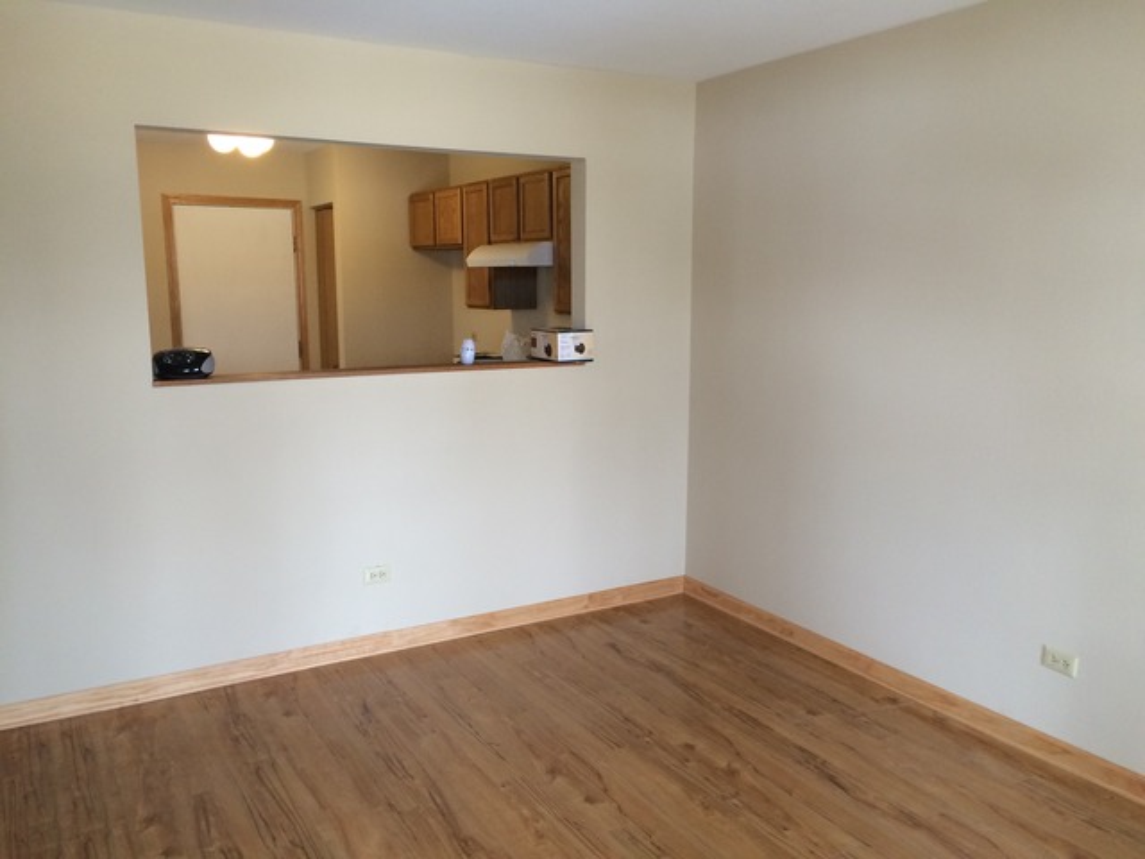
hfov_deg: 61.7
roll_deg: +1.5
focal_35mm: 29
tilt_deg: -9.0
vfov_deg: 48.2
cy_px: 430
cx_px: 572
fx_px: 959
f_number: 2.2
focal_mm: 4.15
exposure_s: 1/30
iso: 50
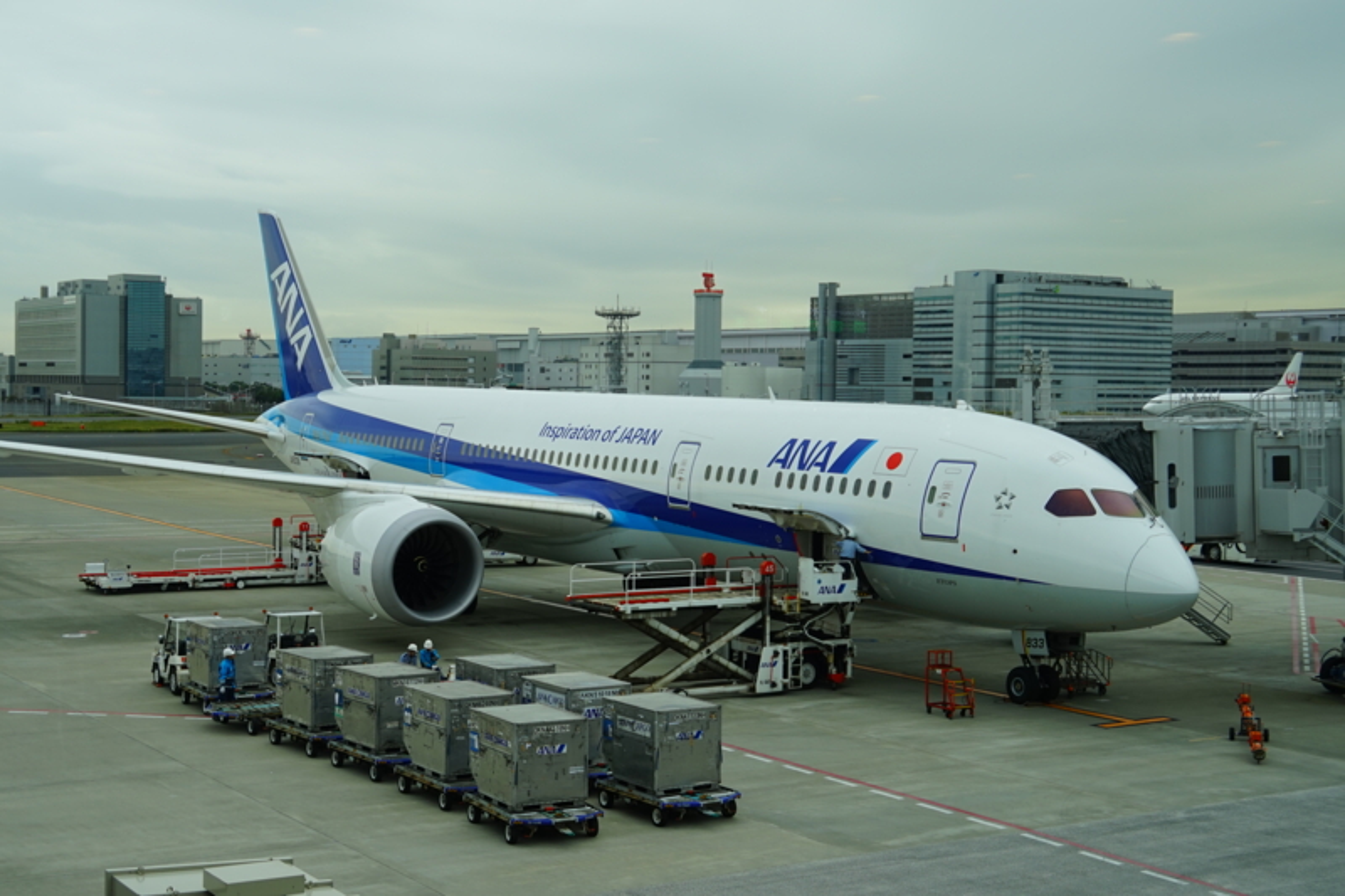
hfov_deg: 38.9
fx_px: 1905
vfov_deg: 26.5
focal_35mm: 51
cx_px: 672
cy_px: 448
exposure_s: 1/80
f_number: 5.6
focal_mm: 34
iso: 100
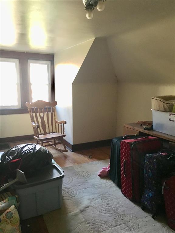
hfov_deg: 48.2
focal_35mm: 29
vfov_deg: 61.7
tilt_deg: -10.9
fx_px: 195
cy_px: 116
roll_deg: -1.5
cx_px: 88
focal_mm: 4.15
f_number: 2.2
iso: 200
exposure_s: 1/30
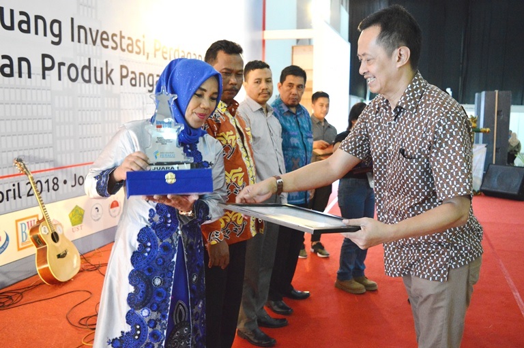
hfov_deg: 59.5
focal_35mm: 32
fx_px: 458
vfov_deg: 41.7
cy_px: 174
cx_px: 262
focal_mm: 21
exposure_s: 1/100
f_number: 3.8
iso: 3200
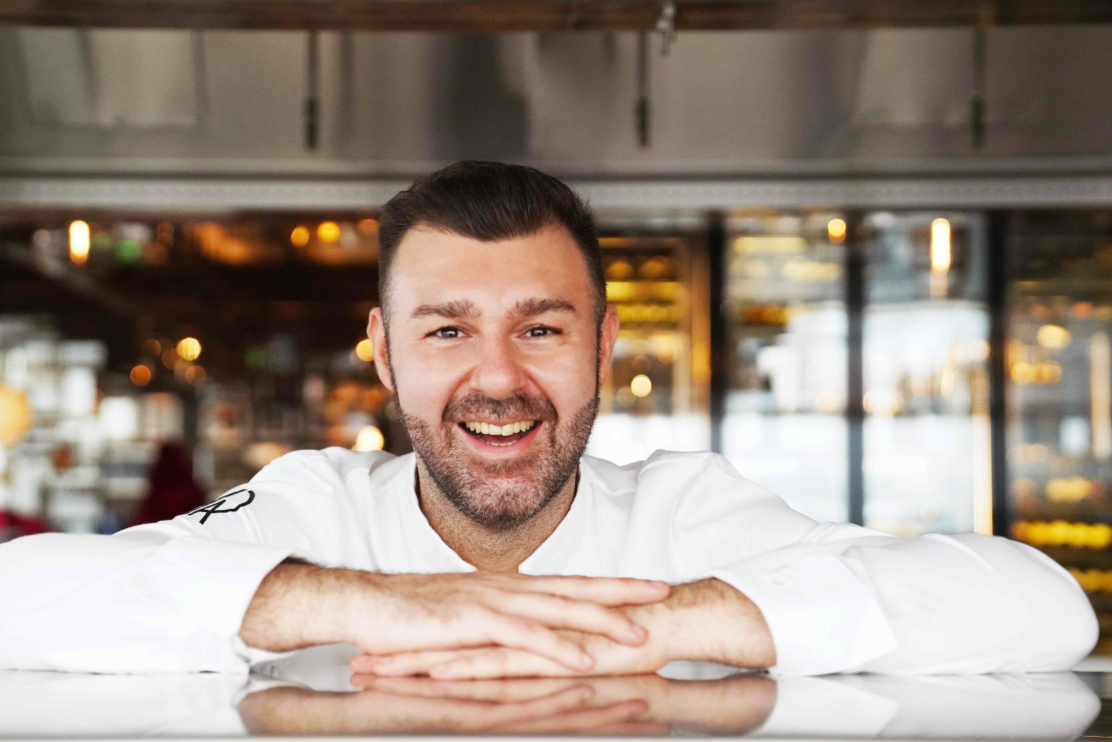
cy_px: 410
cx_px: 470
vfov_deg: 22.6
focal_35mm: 60
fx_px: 1853
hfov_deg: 33.3
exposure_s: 1/4000
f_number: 2.8
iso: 5000
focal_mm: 51
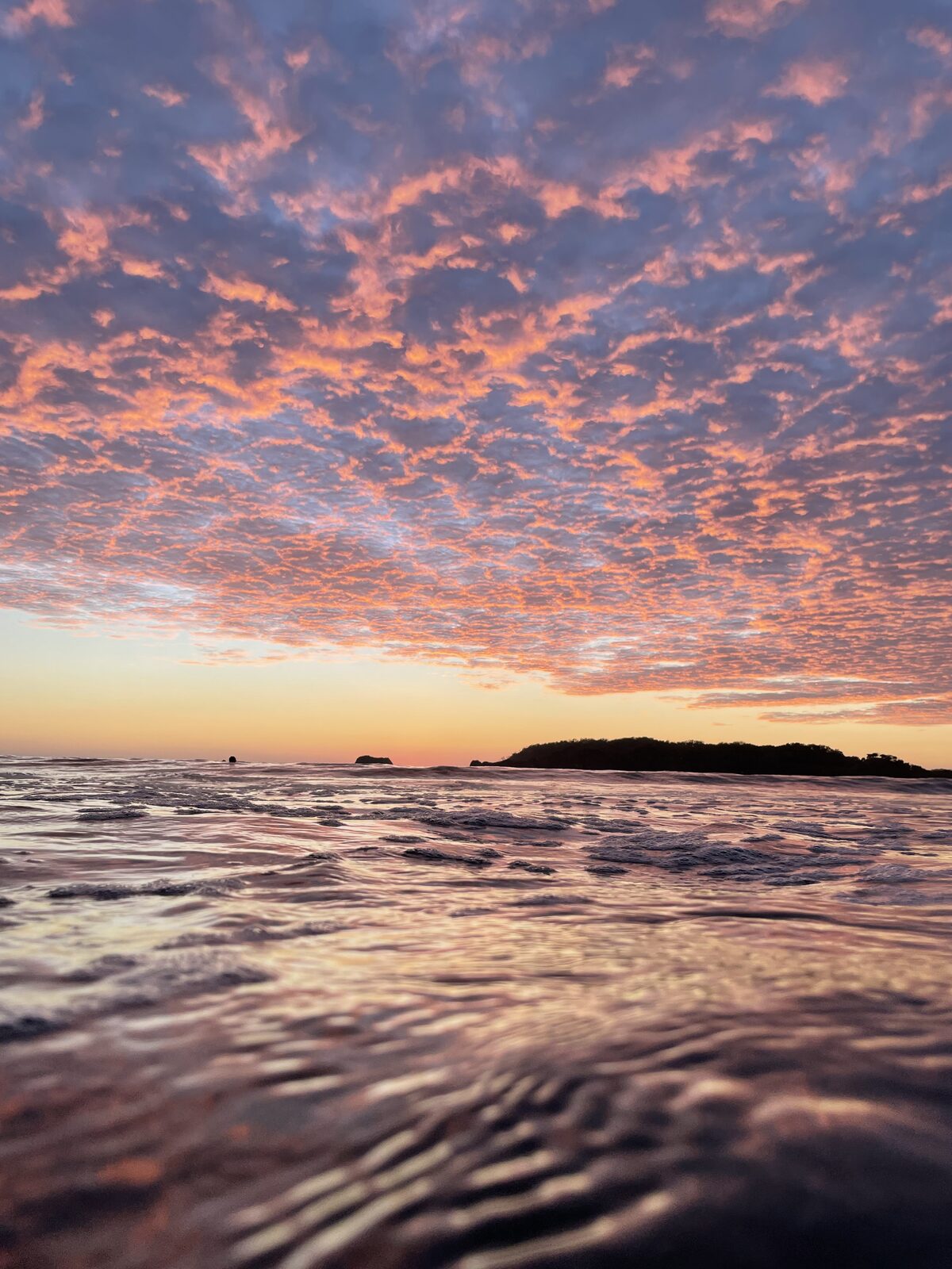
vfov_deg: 67.3
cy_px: 634
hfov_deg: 53.1
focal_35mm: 26
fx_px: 953
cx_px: 476
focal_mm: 4.2
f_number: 1.6
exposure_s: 1/304
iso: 32
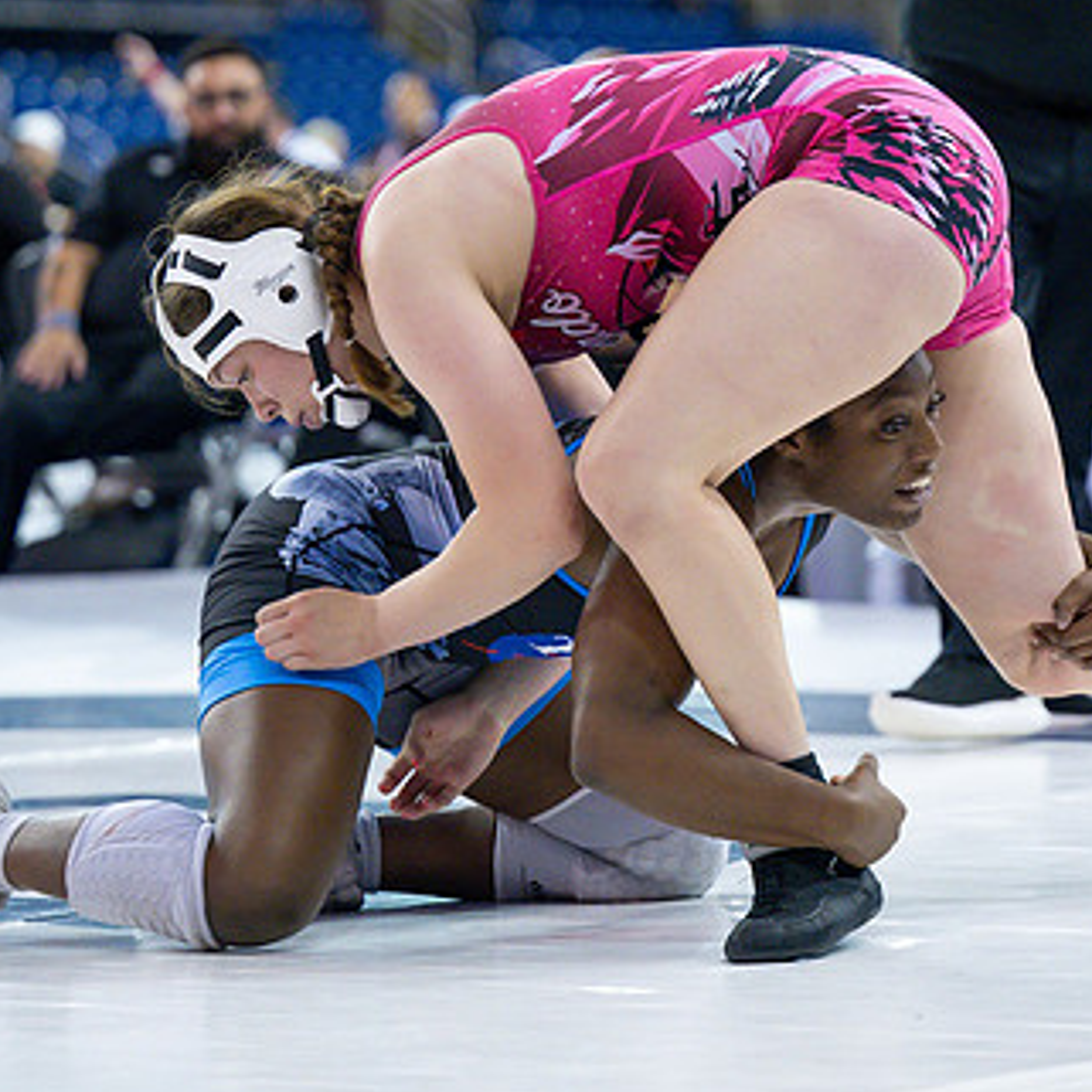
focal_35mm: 201
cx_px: 976
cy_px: 354
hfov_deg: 8.7
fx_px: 7174
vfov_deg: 8.7
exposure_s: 1/800
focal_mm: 94
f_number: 2.8
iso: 3200
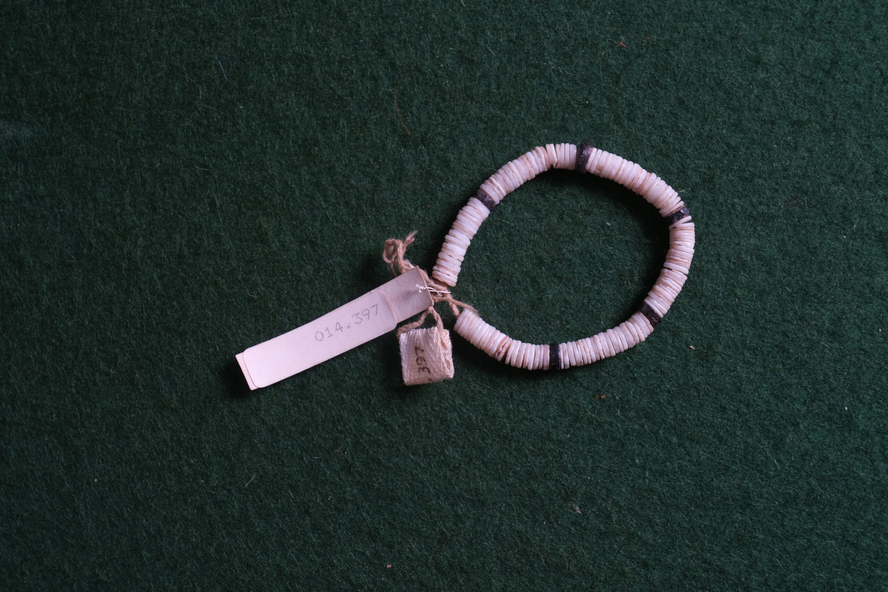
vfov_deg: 32.6
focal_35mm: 41
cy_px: 296
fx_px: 1011
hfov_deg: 47.4
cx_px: 444
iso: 400
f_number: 7.1
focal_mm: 27.4
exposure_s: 1/100
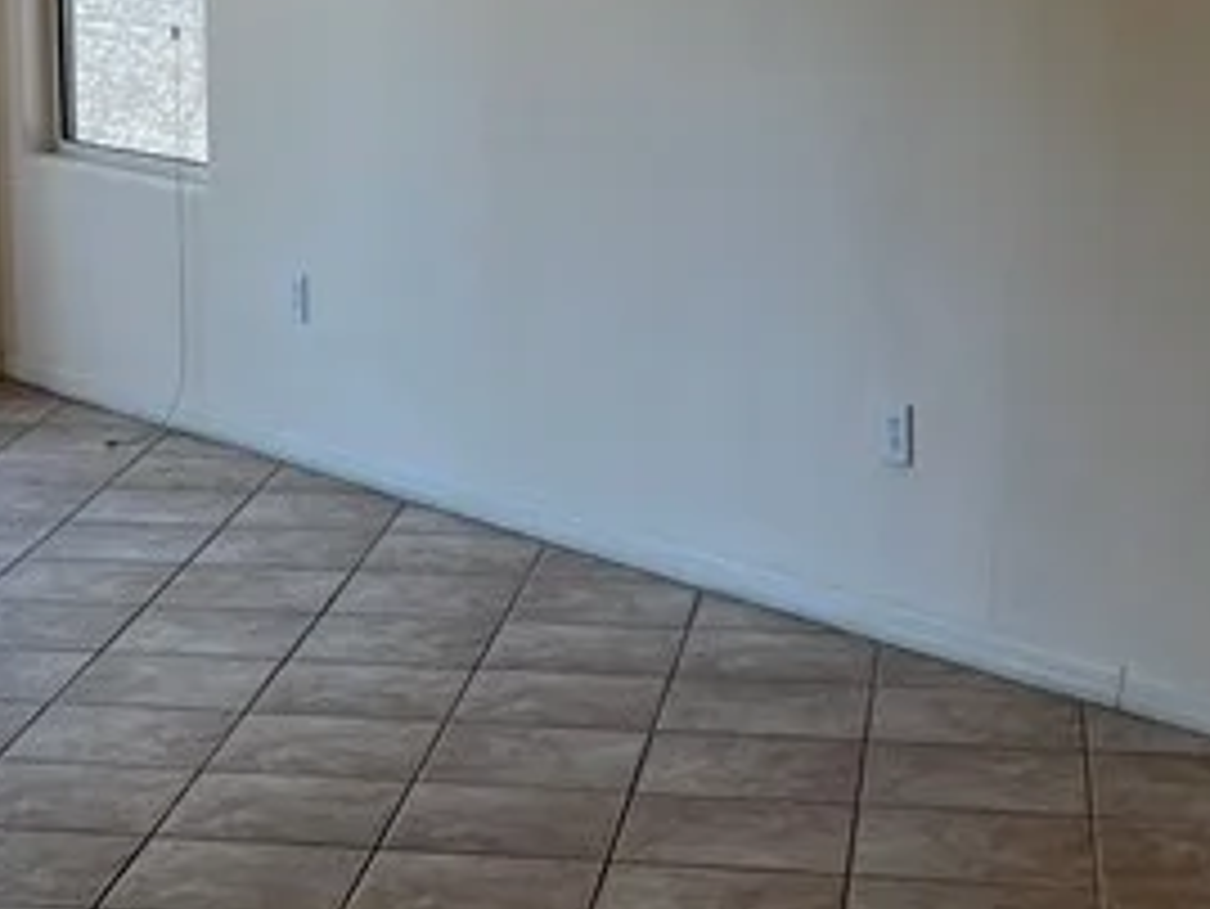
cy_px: 441
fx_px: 3462
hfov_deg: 19.6
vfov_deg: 15.0
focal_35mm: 99
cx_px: 256
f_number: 1.5
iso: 40
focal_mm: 5.7
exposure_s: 1/120
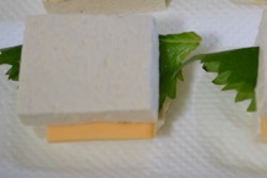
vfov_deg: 12.3
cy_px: 19
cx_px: 207
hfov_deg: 18.5
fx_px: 815
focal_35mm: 110
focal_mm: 40
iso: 100
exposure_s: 1/10
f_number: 3
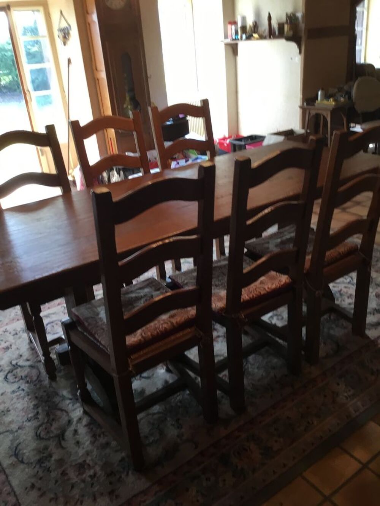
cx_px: 190
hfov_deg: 45.4
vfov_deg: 58.3
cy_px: 253
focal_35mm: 31
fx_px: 454
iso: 64
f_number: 2.4
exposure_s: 1/33
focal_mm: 3.3
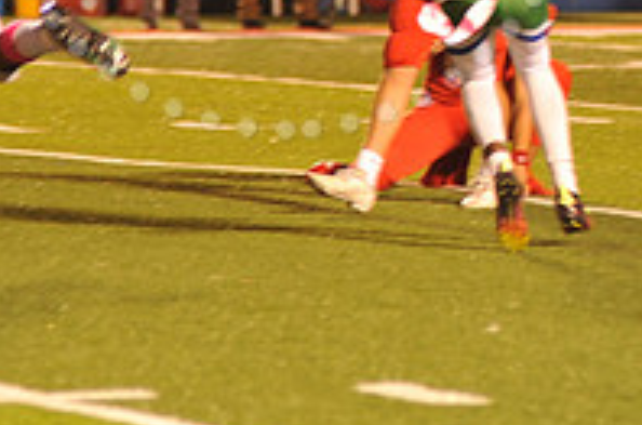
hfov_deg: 4.5
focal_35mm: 455
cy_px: -175
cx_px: 285
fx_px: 8095
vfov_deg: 3.0
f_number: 2.8
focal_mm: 155
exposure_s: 1/200
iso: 2000
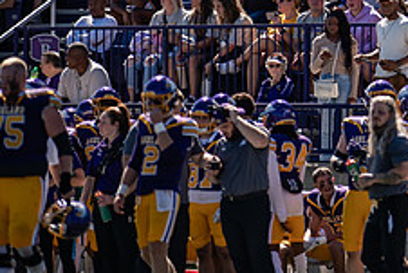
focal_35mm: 770
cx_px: 522
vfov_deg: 1.8
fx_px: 8732
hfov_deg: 2.7
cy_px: -41
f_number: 3.2
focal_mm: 300
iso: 160
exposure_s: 1/1250
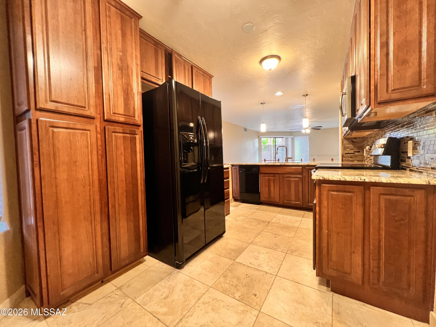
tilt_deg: -2.7
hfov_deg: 106.2
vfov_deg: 89.9
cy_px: 164
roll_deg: +1.4
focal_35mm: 13
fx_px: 164
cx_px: 218
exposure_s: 1/60
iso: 400
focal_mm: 1.57
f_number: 1.8
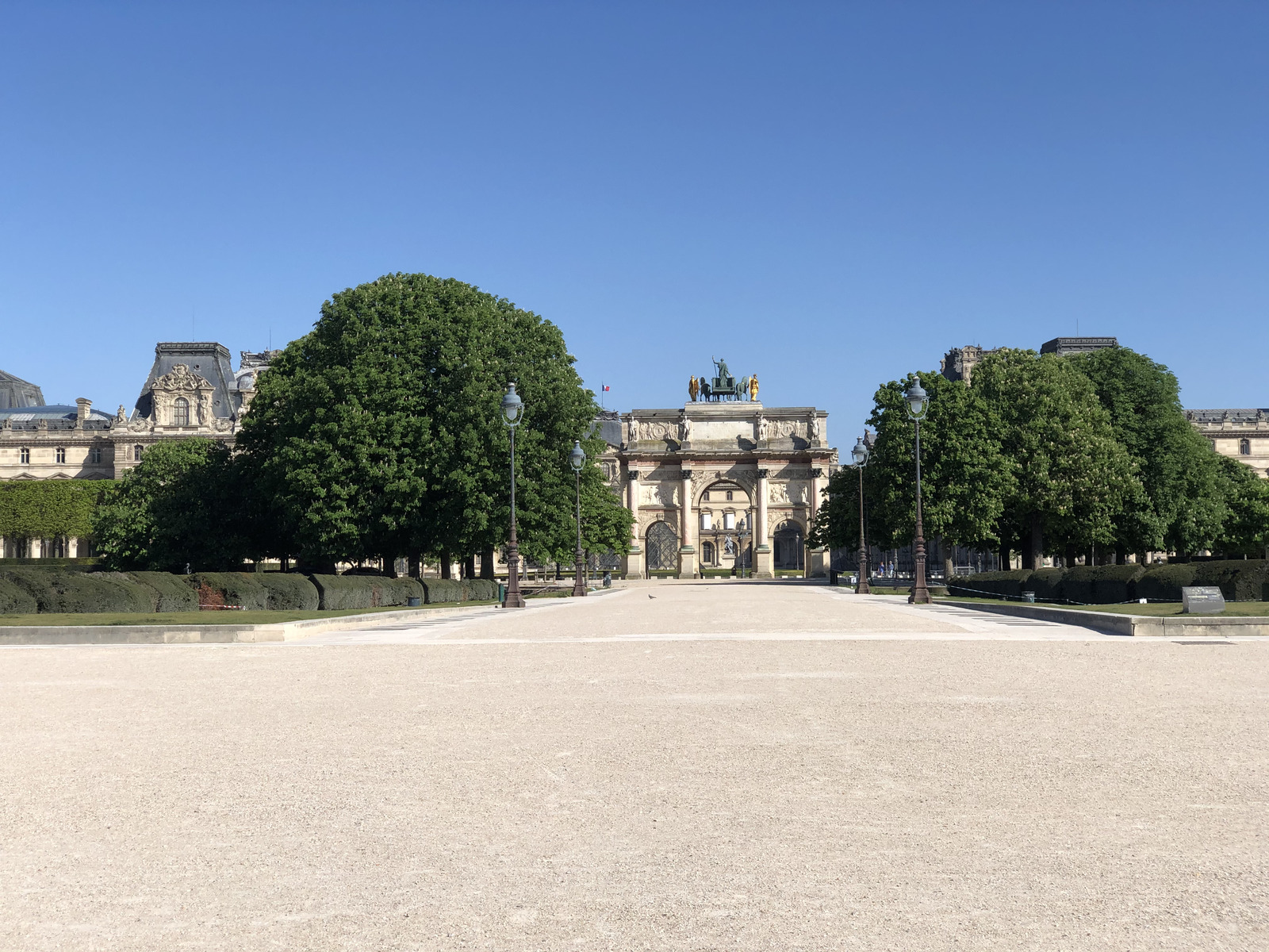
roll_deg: +1.2
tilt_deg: +2.3
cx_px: 634
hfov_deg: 36.8
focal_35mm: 52
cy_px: 476
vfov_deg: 28.0
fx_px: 1906
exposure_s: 1/1567
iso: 16
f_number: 2.4
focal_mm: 6
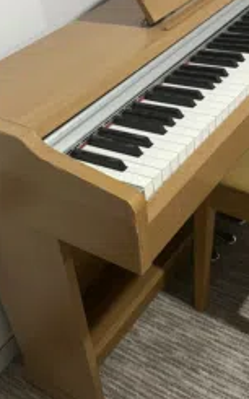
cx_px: 129
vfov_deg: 44.4
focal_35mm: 45
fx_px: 489
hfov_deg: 28.6
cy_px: 200
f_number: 1.6
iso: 400
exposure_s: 1/50
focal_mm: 5.1
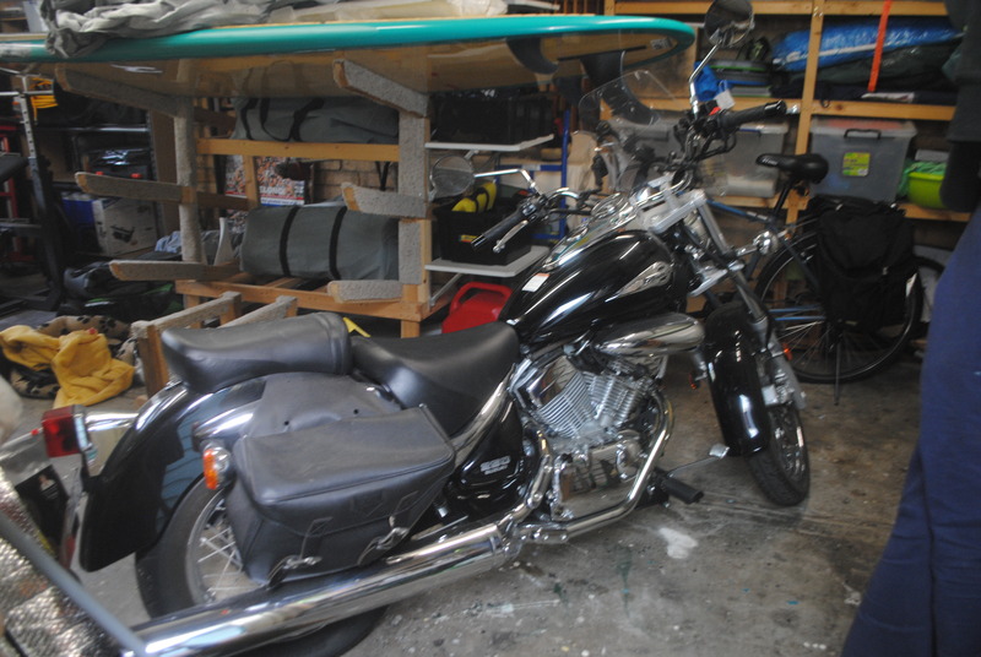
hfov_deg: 67.3
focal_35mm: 27
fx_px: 737
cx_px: 490
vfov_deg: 48.1
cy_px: 328
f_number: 3.5
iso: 500
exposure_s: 1/30
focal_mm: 18
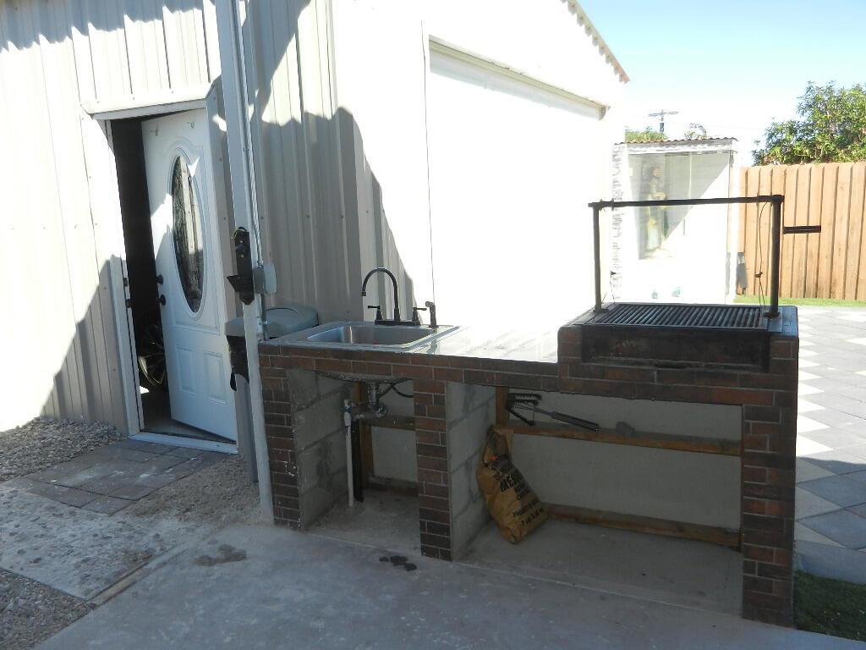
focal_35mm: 29
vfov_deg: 48.2
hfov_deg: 61.7
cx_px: 433
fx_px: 726
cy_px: 325
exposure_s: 1/640
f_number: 3.6
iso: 160
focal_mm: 5.1
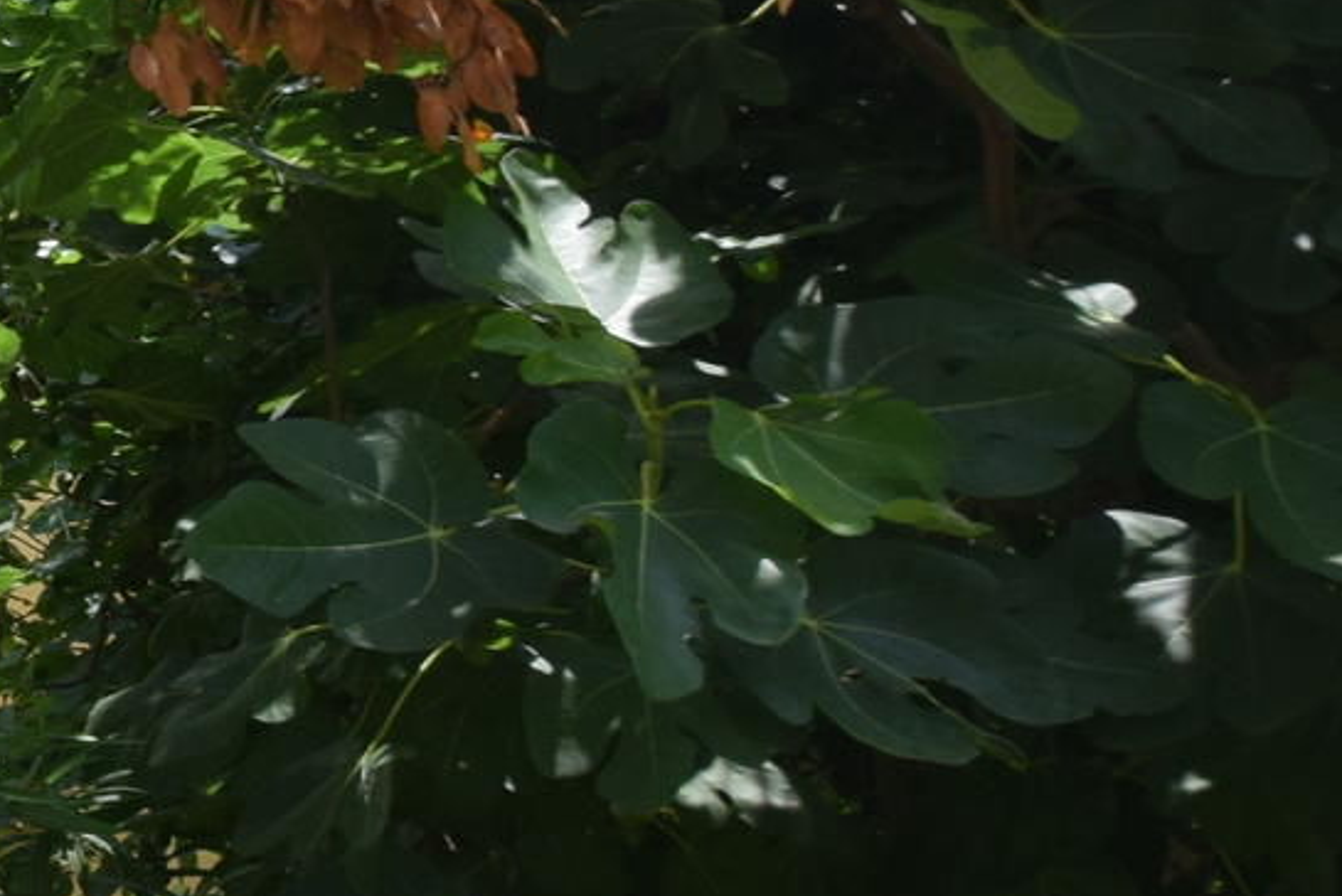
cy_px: -190
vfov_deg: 19.4
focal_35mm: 66
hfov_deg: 19.8
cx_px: -1211
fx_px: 2462
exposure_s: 1/250
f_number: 8
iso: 320
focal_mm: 10
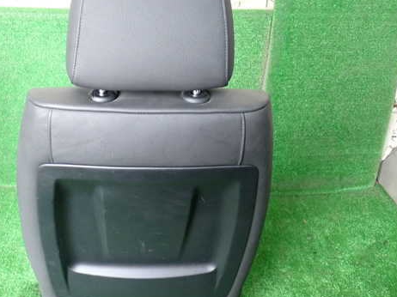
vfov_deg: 36.8
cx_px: 152
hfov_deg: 47.5
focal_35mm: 39
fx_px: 447
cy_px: 145
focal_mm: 5.4
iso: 250
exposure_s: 1/30
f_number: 2.3
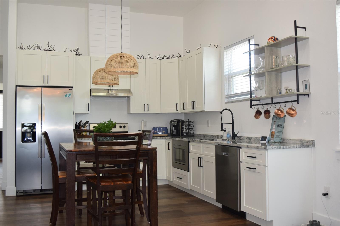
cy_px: 113
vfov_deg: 35.5
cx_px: 170
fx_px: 354
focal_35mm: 38
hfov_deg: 51.3
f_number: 5
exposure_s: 1/100
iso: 800
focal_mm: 25
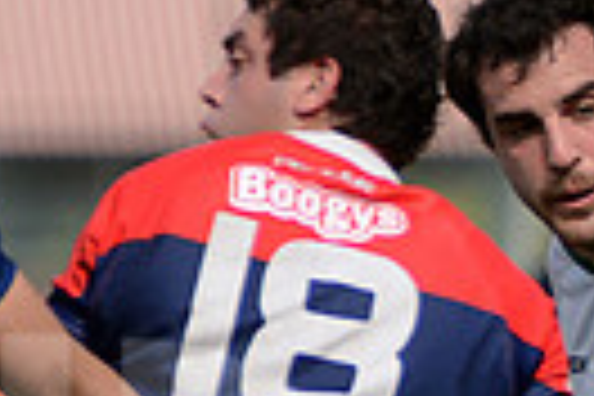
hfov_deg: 2.0
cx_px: 891
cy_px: 673
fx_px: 16680
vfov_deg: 1.4
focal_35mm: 1011
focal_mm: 230
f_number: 4
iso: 400
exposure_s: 1/2000
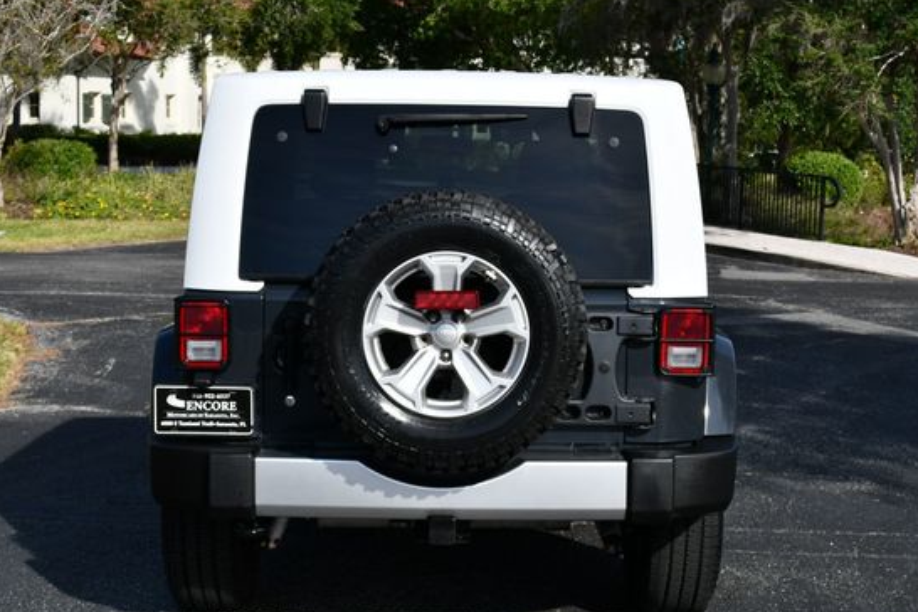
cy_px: 318
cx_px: 449
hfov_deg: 32.9
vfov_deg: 22.3
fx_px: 1555
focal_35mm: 61
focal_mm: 26
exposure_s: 1/250
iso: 100
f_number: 8
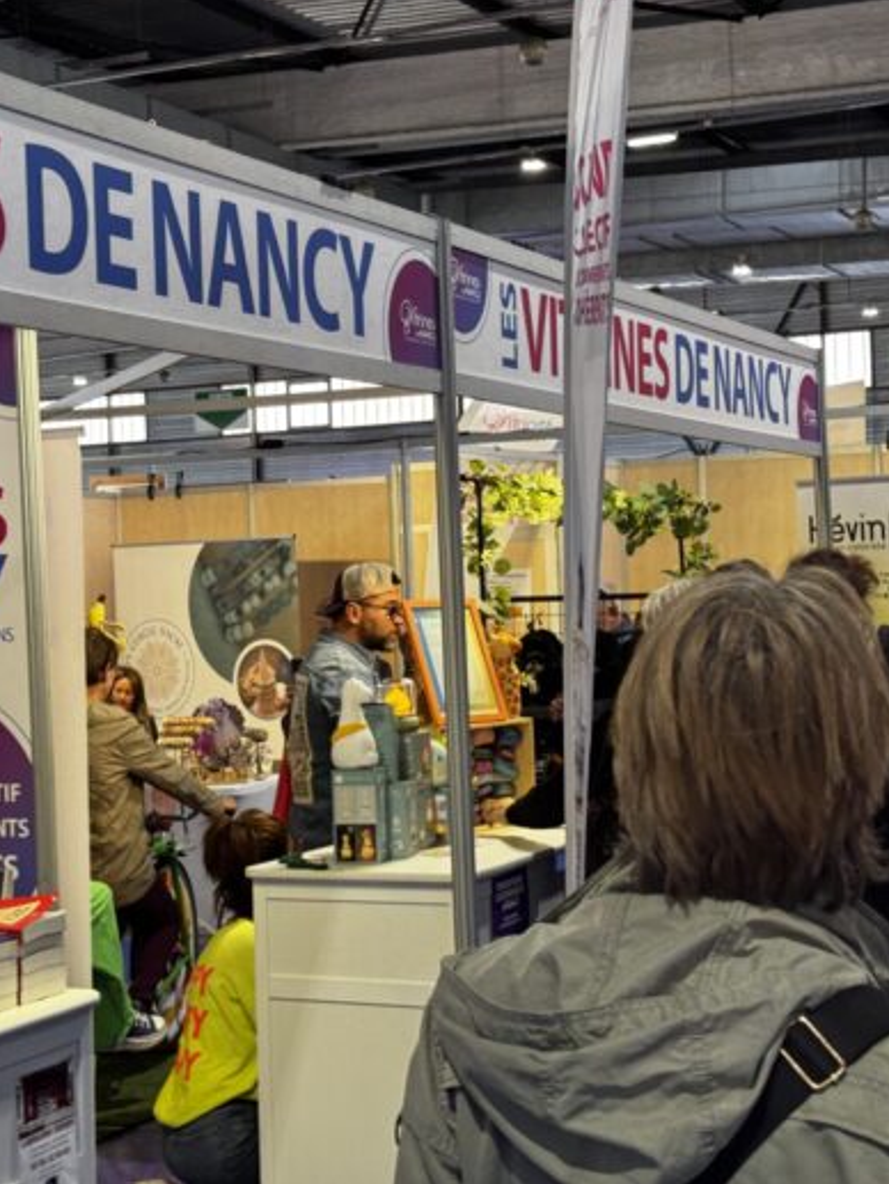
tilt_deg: -0.3
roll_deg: +0.2
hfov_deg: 22.6
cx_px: 341
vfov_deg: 29.8
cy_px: 585
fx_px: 2225
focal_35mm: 65
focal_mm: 6.76
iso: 100
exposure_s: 1/50
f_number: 1.78
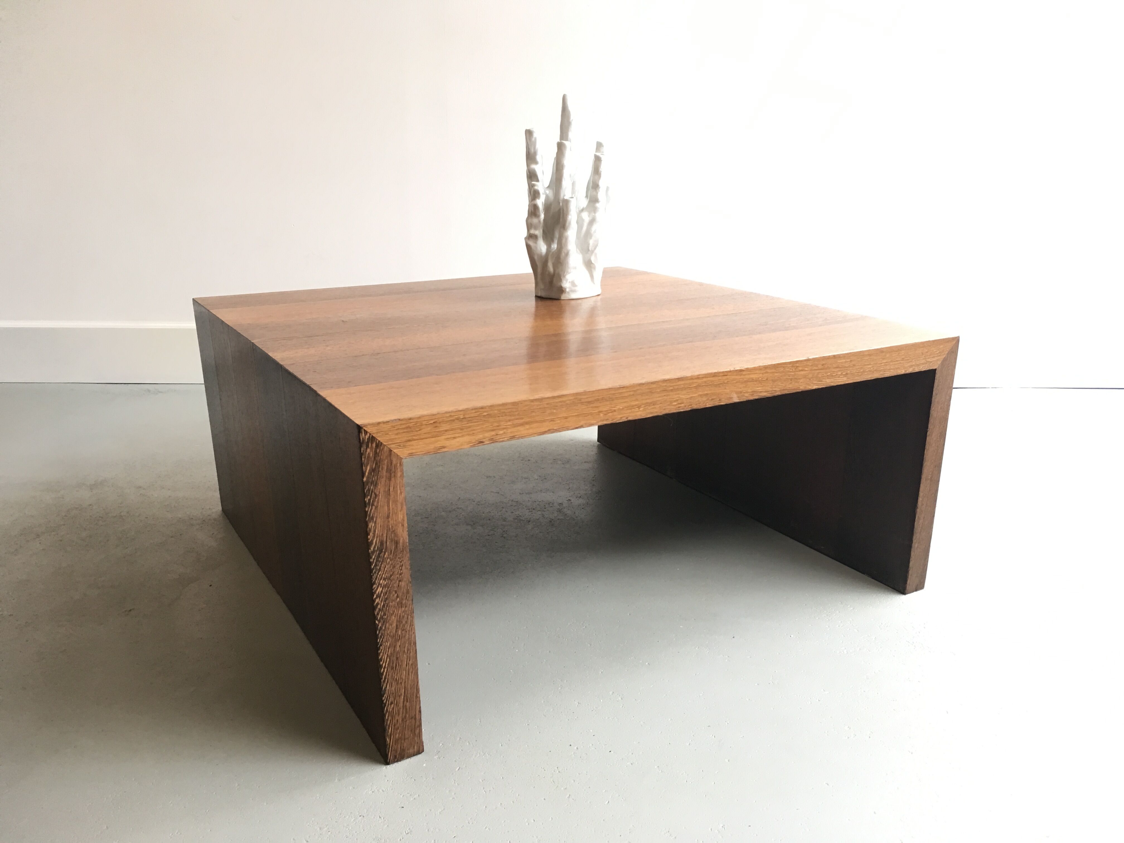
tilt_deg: -17.7
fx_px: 942
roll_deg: -0.4
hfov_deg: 61.7
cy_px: 422
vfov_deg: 48.2
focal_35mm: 29
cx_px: 562
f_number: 2.2
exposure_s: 1/33
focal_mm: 4.15
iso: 50
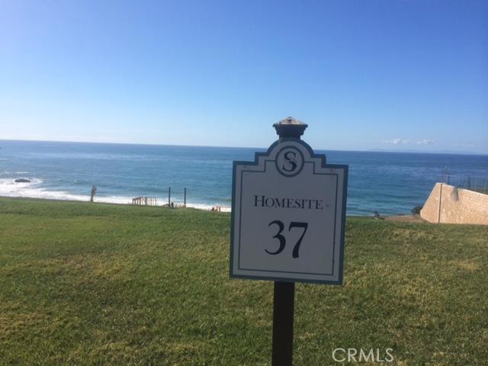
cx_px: 244
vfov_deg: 46.8
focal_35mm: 30
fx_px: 423
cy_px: 183
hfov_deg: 60.0
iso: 32
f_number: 2.2
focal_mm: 4.12
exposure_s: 1/2933
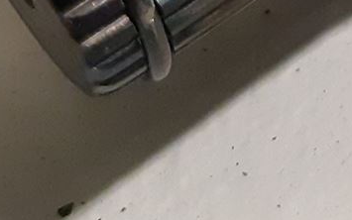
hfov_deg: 11.7
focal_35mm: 159
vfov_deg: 7.2
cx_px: 720
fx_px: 1526
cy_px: -484
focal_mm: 3.93
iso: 320
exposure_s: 1/50
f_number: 1.7
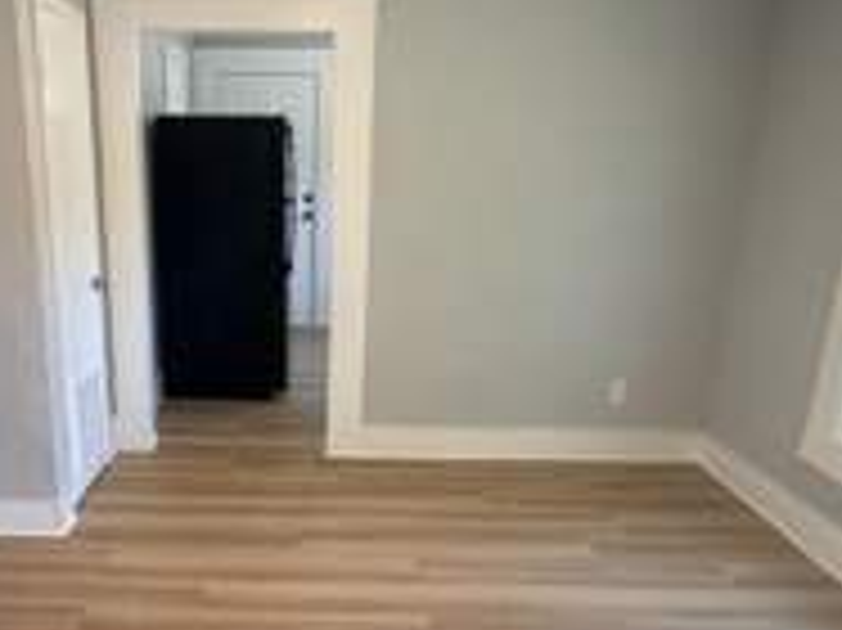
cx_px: 302
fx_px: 875
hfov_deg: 50.7
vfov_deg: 39.1
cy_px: 430
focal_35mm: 36
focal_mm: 2.22
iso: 250
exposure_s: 1/121
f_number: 2.2
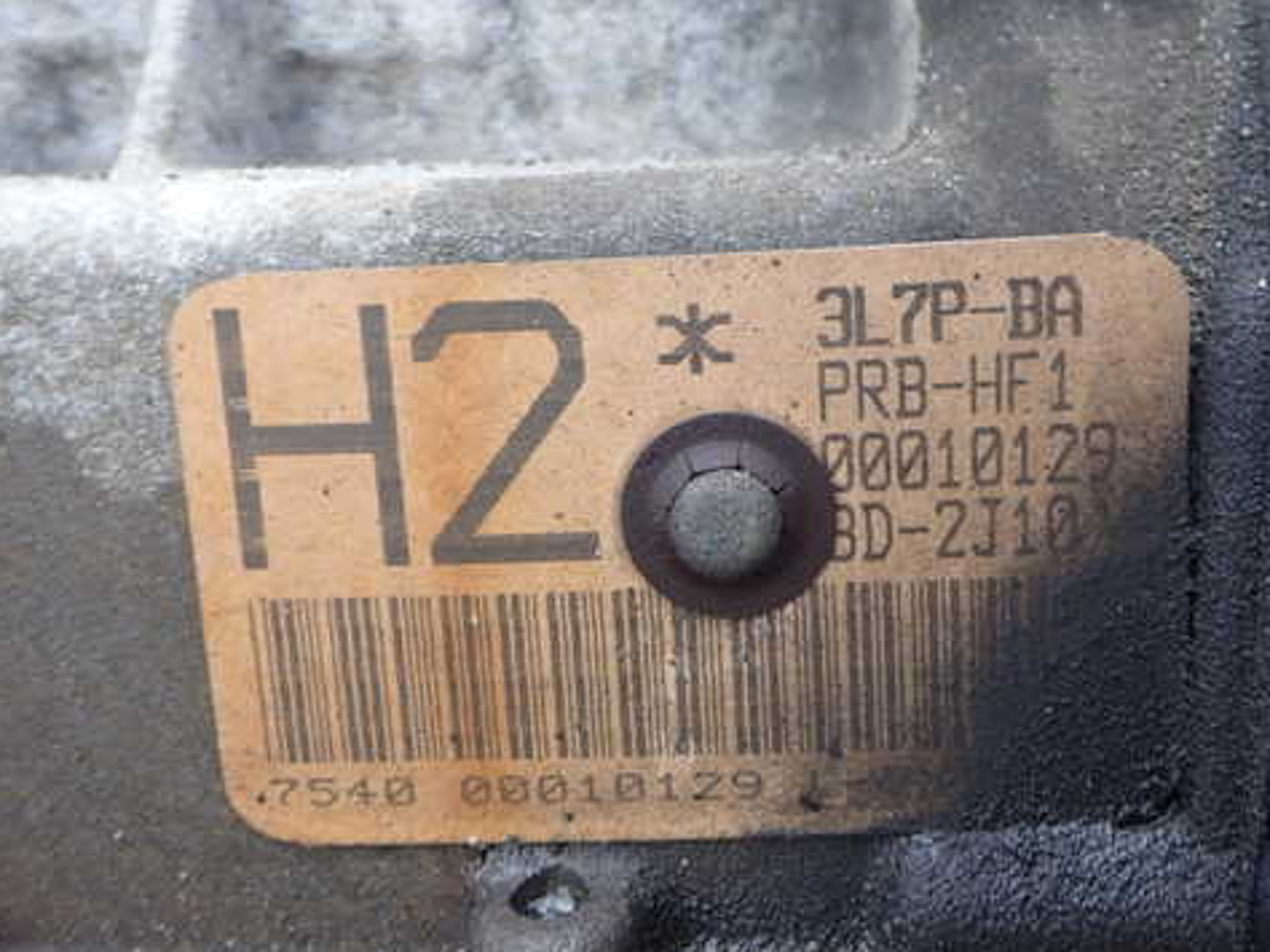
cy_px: 493
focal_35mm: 38
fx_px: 1393
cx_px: 750
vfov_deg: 37.7
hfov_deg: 48.8
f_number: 3.2
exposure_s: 1/160
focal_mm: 5.4
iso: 100
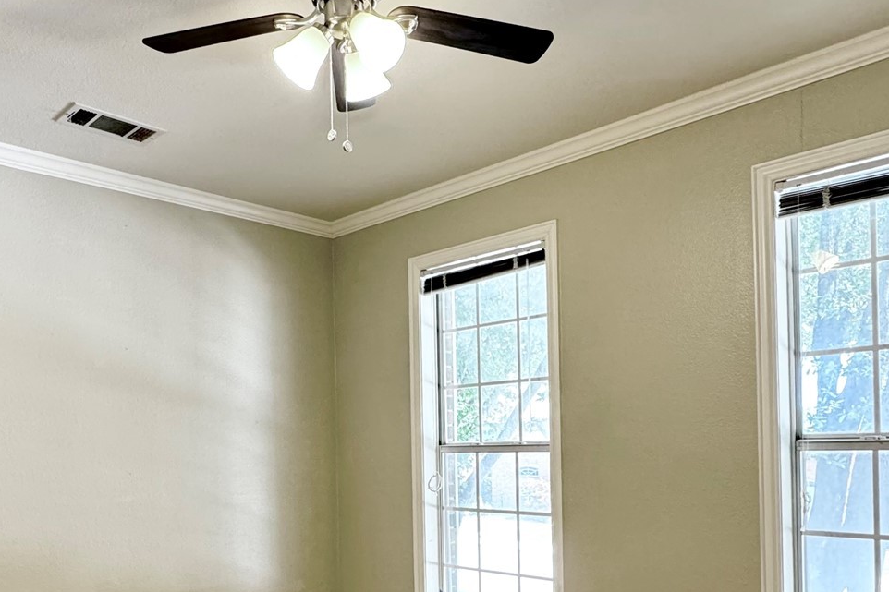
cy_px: 447
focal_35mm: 31
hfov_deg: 60.2
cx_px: 403
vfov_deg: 41.0
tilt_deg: -1.3
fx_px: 765
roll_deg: +1.0
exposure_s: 1/66
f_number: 2.2
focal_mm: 2.22
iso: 320
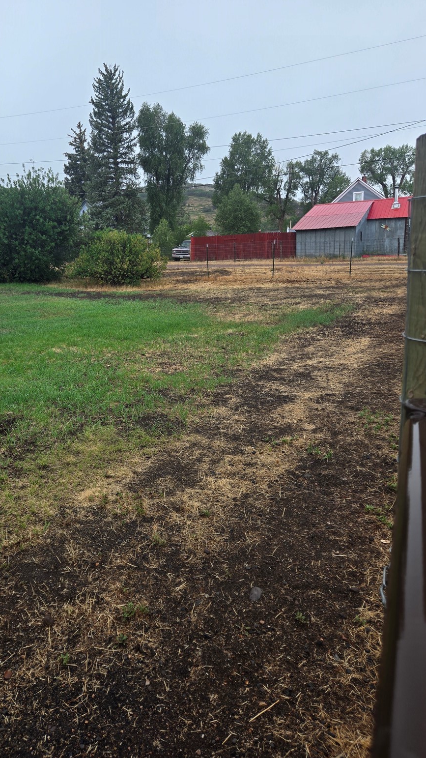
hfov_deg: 44.2
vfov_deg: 71.9
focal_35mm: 26
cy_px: 369
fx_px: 522
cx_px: 175
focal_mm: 5.4
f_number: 1.8
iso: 25
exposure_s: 1/217
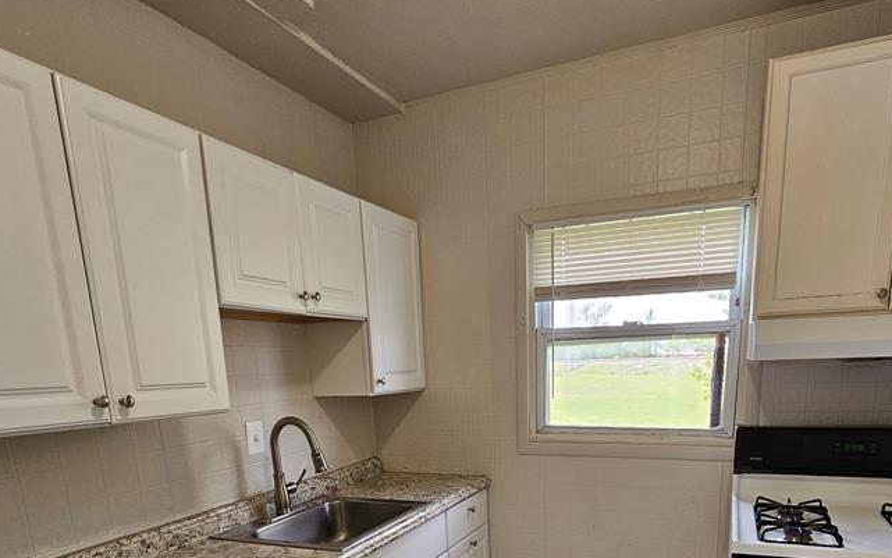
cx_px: 483
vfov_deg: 49.1
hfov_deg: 79.5
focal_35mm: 22
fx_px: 535
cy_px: 502
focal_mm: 2.2
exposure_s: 1/60
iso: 80
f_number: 2.2
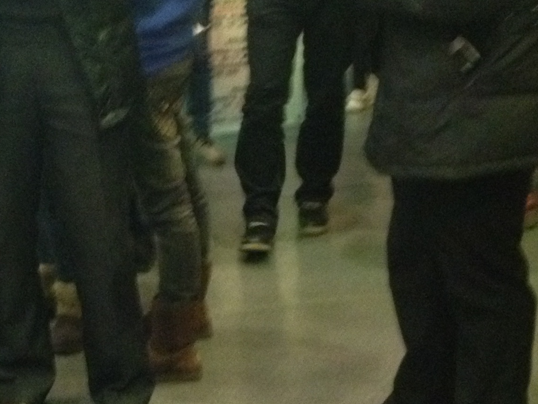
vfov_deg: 14.8
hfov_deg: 19.6
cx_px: 190
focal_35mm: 100
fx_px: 1555
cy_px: 260
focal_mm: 4.28
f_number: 2.4
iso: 500
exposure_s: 1/15
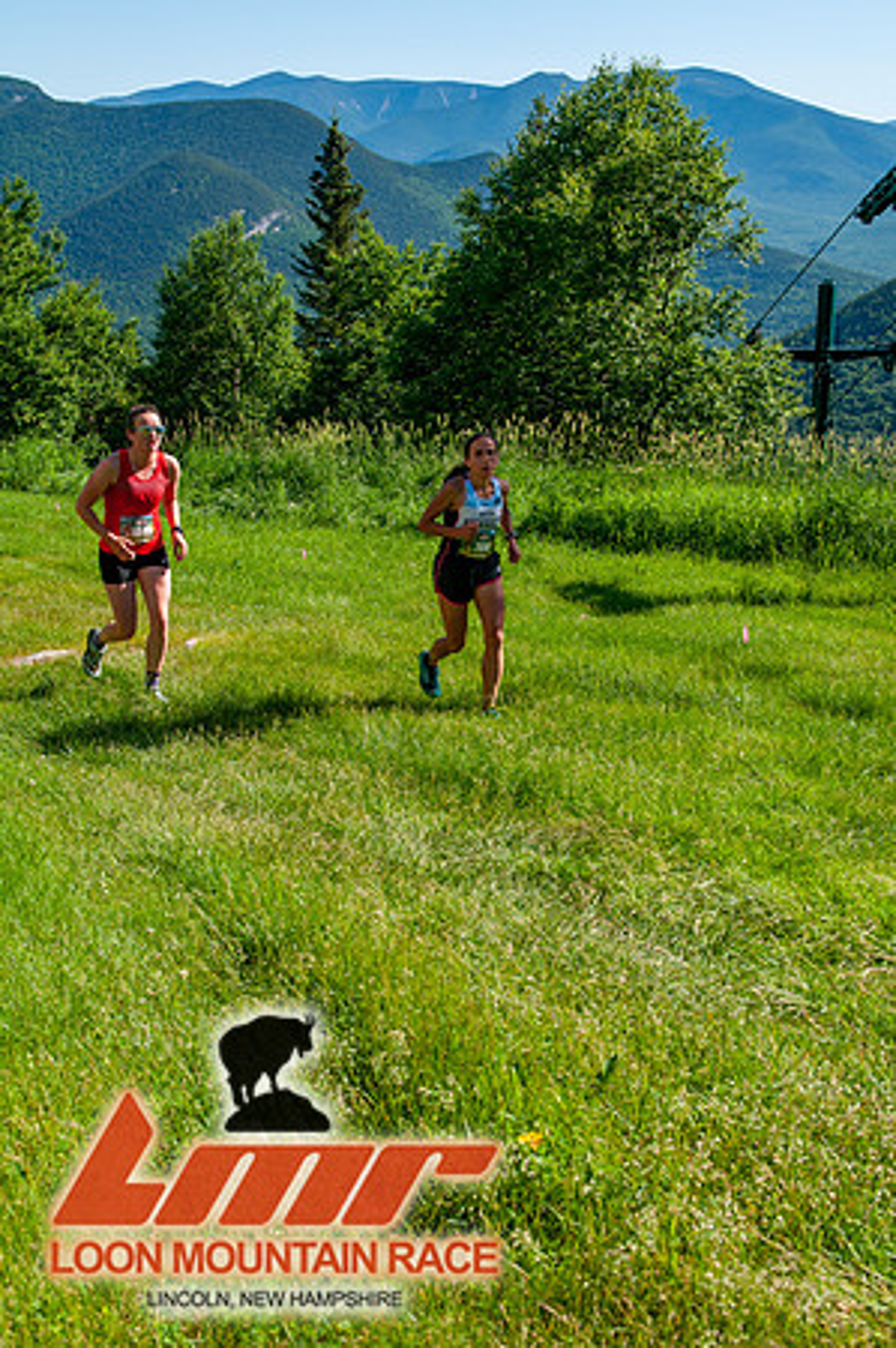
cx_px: 448
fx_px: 1908
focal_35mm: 51
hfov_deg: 26.4
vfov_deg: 38.9
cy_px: 674
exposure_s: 1/400
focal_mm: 34
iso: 200
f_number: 8
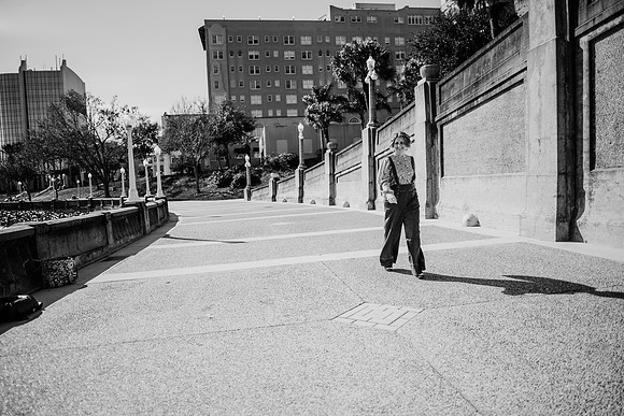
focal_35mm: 24
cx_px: 312
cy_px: 208
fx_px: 418
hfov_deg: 73.4
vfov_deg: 52.9
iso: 100
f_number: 2
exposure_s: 1/2500
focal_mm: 24
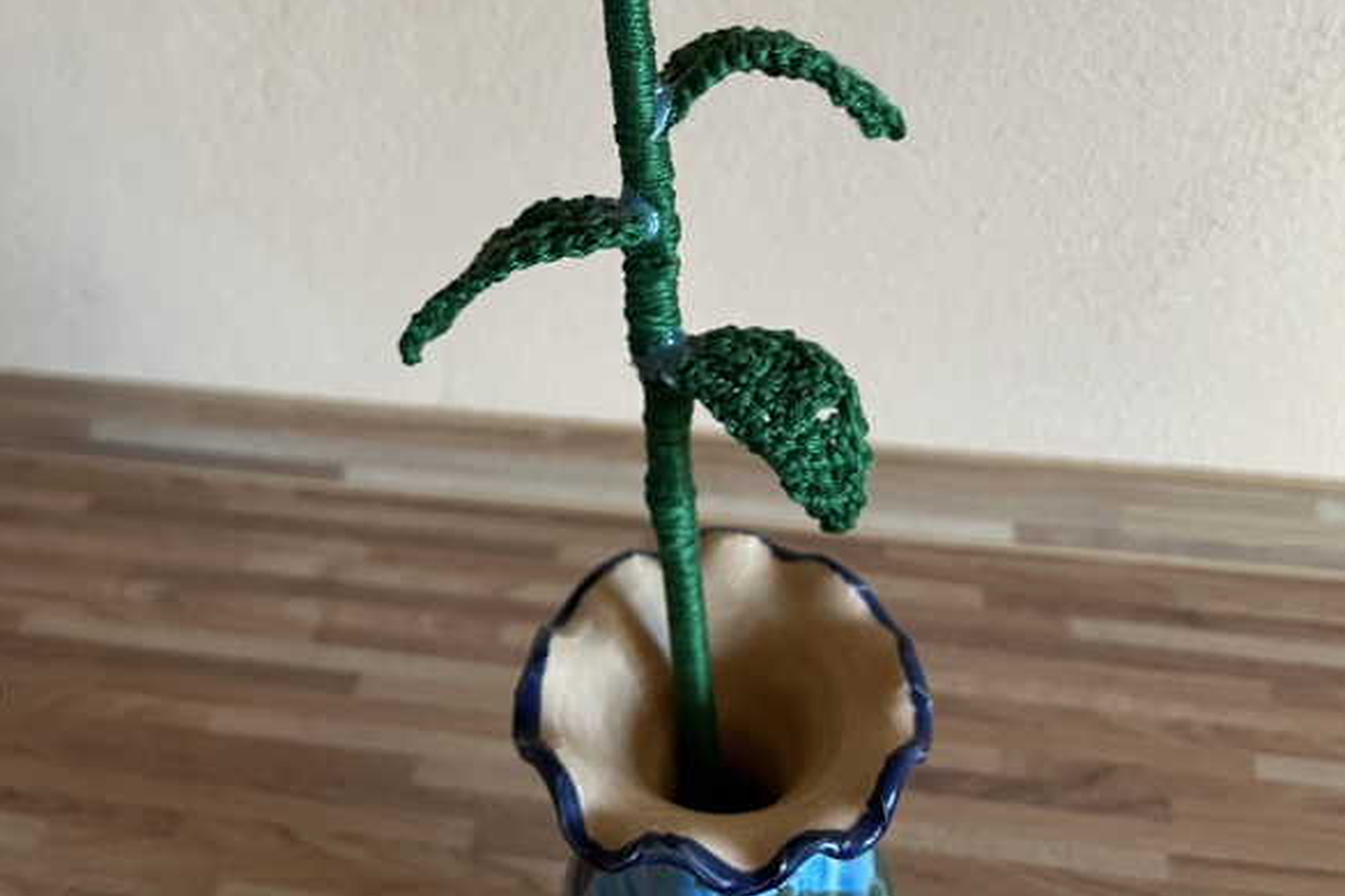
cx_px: 685
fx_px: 1382
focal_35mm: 37
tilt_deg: -30.0
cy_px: 142
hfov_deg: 51.9
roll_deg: +1.5
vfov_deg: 34.5
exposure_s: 1/60
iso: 125
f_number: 1.6
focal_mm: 5.1
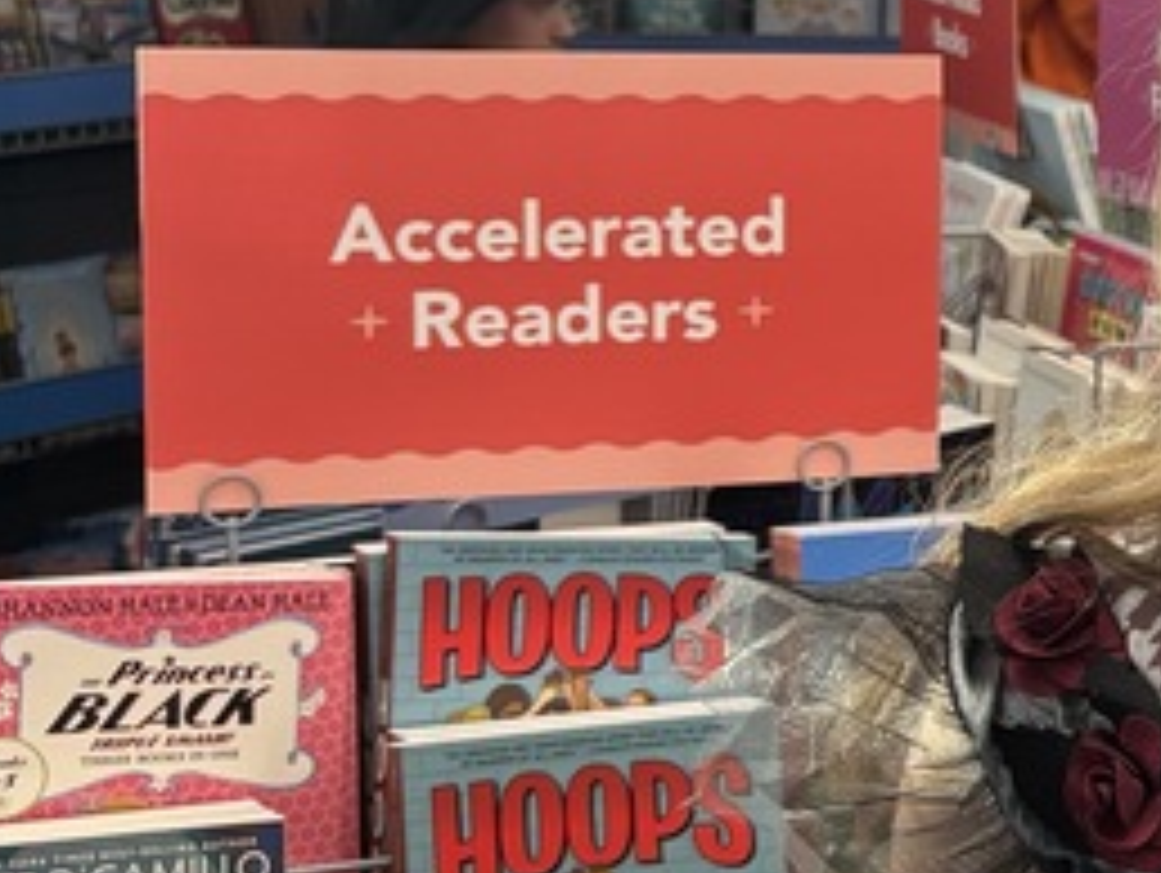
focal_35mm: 103
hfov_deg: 16.7
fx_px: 3458
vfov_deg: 14.4
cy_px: 297
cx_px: 1908
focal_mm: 5.96
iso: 100
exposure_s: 1/60
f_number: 1.6
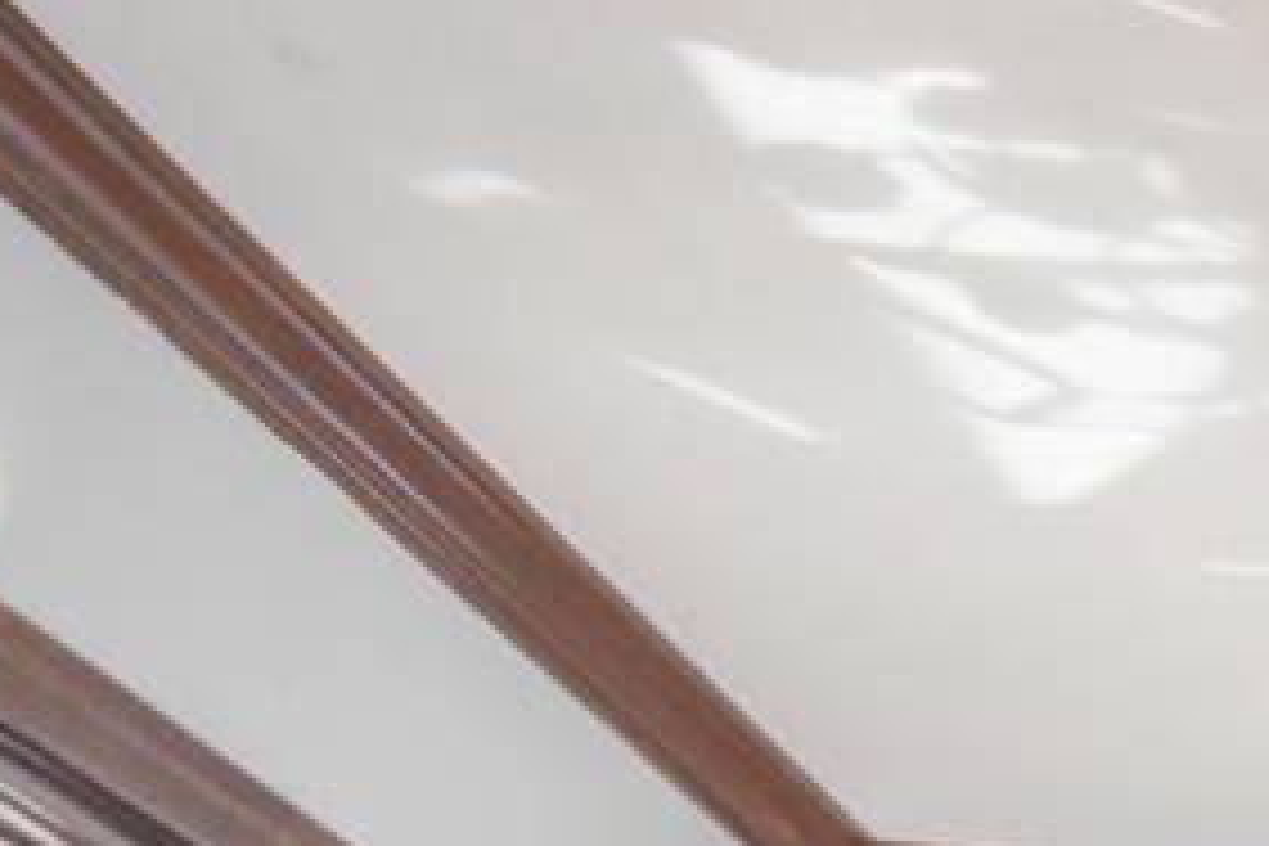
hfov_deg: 17.0
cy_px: 2169
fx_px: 2996
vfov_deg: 12.1
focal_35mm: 85
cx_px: 2596
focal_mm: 16
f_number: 11
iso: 320
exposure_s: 1/320
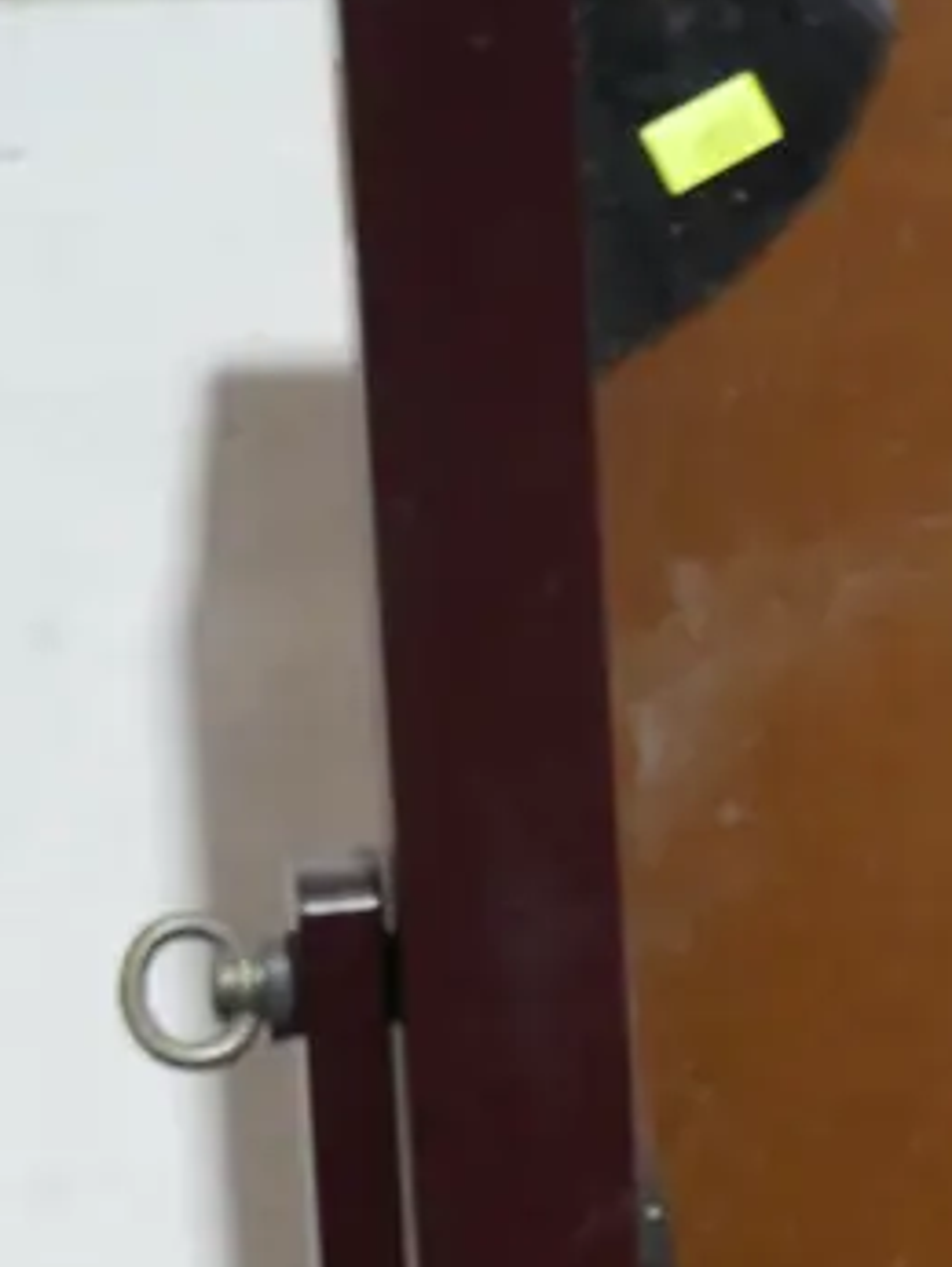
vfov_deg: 14.3
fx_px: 4981
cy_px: 1282
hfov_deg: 10.8
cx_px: 1097
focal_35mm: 136
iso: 1250
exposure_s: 1/60
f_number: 5.1
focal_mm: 23
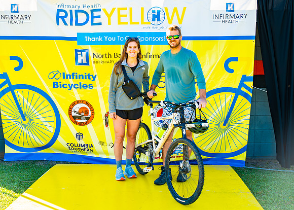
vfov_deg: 31.4
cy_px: 94
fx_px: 373
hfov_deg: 43.0
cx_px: 143
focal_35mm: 45
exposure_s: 1/200
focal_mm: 35
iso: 100
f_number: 2.8
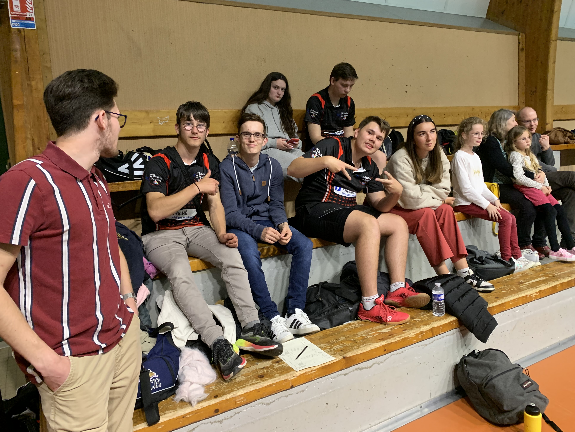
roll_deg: +3.3
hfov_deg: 65.3
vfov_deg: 51.3
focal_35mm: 27
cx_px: 297
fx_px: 448
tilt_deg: -8.1
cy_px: 212
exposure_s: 1/50
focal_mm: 4.25
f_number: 1.8
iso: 320
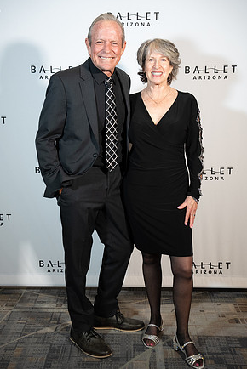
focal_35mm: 52
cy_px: 183
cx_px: 121
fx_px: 534
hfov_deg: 26.0
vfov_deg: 38.2
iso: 1600
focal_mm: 50.2
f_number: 2.8
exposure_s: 1/200
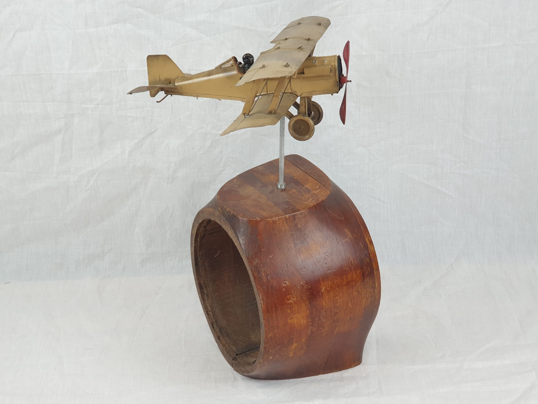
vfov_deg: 28.0
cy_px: 202
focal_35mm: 52
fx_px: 808
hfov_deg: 36.8
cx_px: 269
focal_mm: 6
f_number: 2.4
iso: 100
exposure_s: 1/33
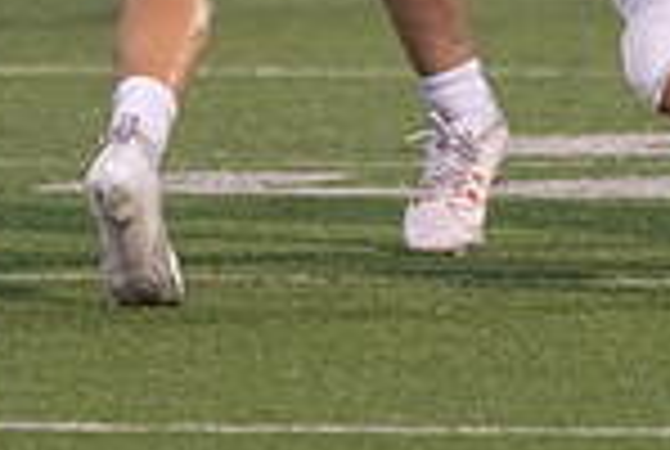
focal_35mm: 1633
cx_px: 445
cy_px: -389
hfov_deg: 1.3
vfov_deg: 0.8
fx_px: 30452
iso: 10000
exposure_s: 1/1000
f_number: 5.6
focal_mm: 400
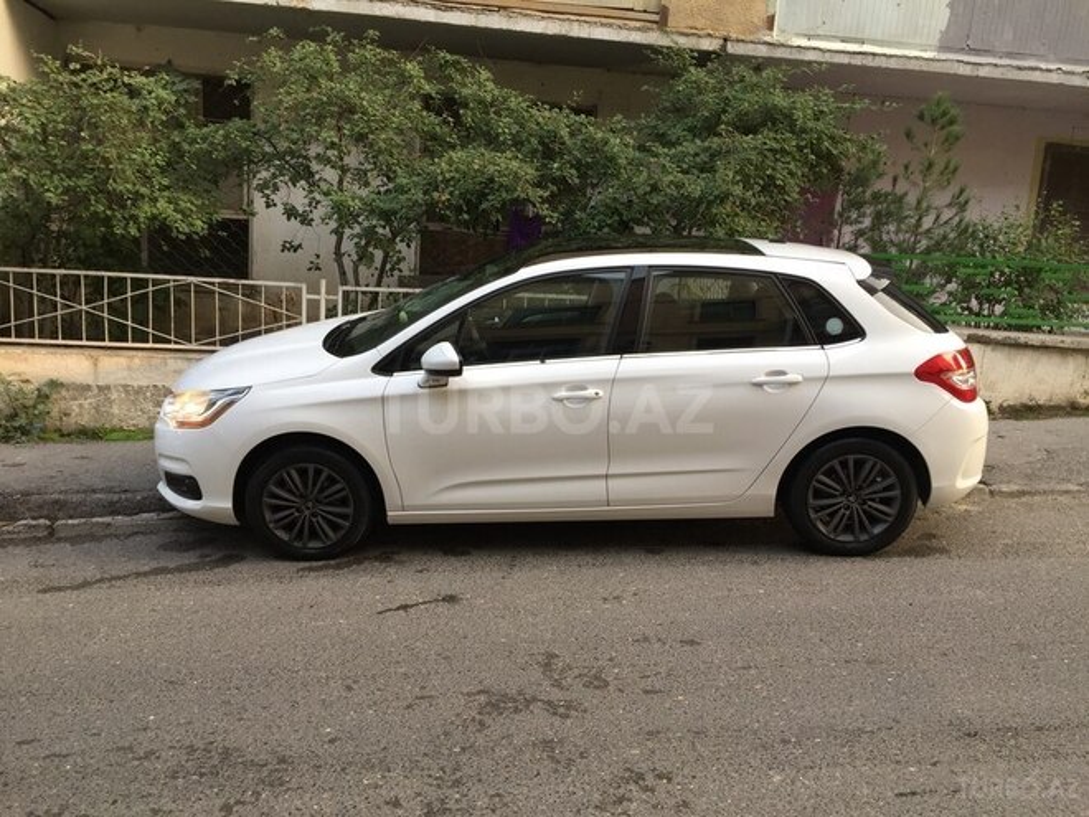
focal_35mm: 29
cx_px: 544
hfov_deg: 61.7
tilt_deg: -9.0
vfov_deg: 48.2
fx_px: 912
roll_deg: -4.5
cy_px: 408
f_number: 2.2
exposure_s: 1/50
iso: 40
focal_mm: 4.15
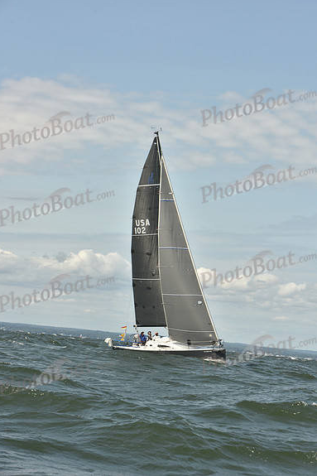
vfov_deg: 19.3
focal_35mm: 106
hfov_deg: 12.9
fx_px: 1401
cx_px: 158
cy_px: 237
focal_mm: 105
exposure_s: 1/800
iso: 250
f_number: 9
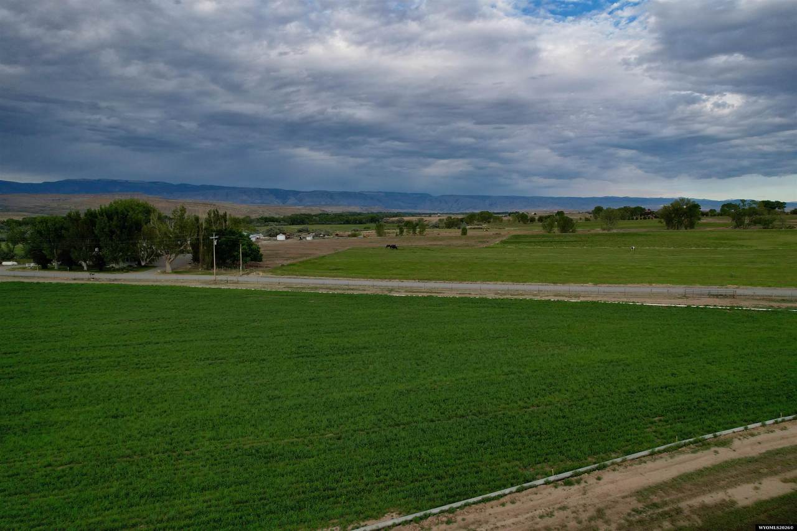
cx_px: 398
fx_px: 487
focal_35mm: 22
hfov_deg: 78.6
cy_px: 266
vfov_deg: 57.2
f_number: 2.8
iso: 100
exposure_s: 1/1250
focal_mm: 8.38
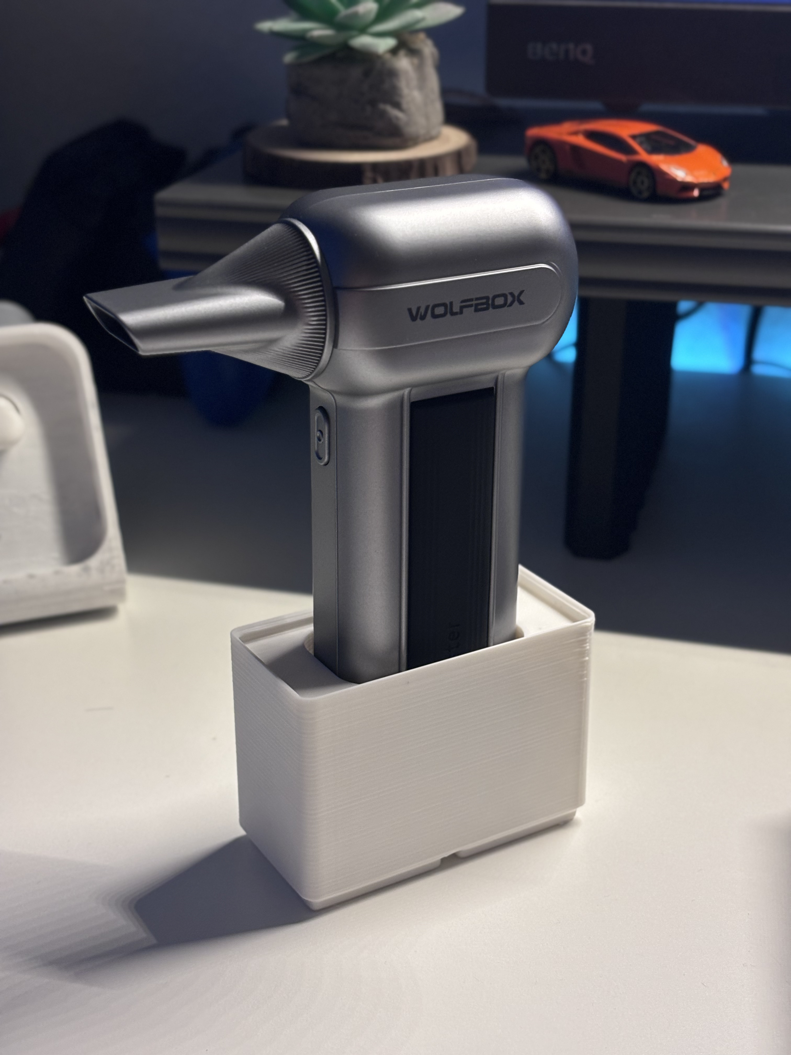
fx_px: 1584
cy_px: 528
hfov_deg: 28.0
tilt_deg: -24.6
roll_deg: +0.1
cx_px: 396
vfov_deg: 36.8
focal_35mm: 52
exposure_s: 1/40
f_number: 1.6
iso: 160
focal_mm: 5.96
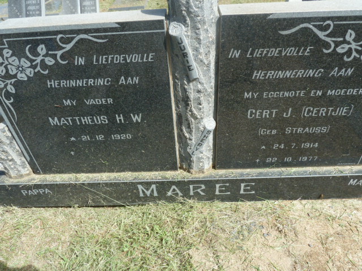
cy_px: 136
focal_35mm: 25
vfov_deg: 54.9
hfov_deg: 69.4
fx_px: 261
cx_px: 181
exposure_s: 1/320
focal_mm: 4.1
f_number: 4
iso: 80
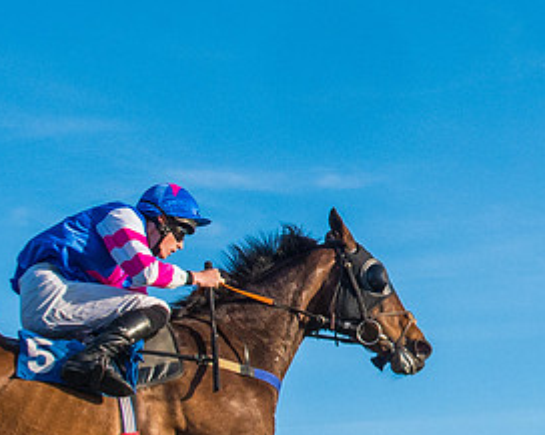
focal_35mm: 107
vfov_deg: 14.4
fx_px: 1724
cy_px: 208
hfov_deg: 17.7
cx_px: 476
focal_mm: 27
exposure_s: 1/2500
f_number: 6.3
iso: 2000
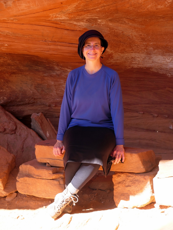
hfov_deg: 16.4
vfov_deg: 21.8
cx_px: 86
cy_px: 115
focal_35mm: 90
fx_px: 600
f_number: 5.6
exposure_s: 1/60
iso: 200
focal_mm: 45
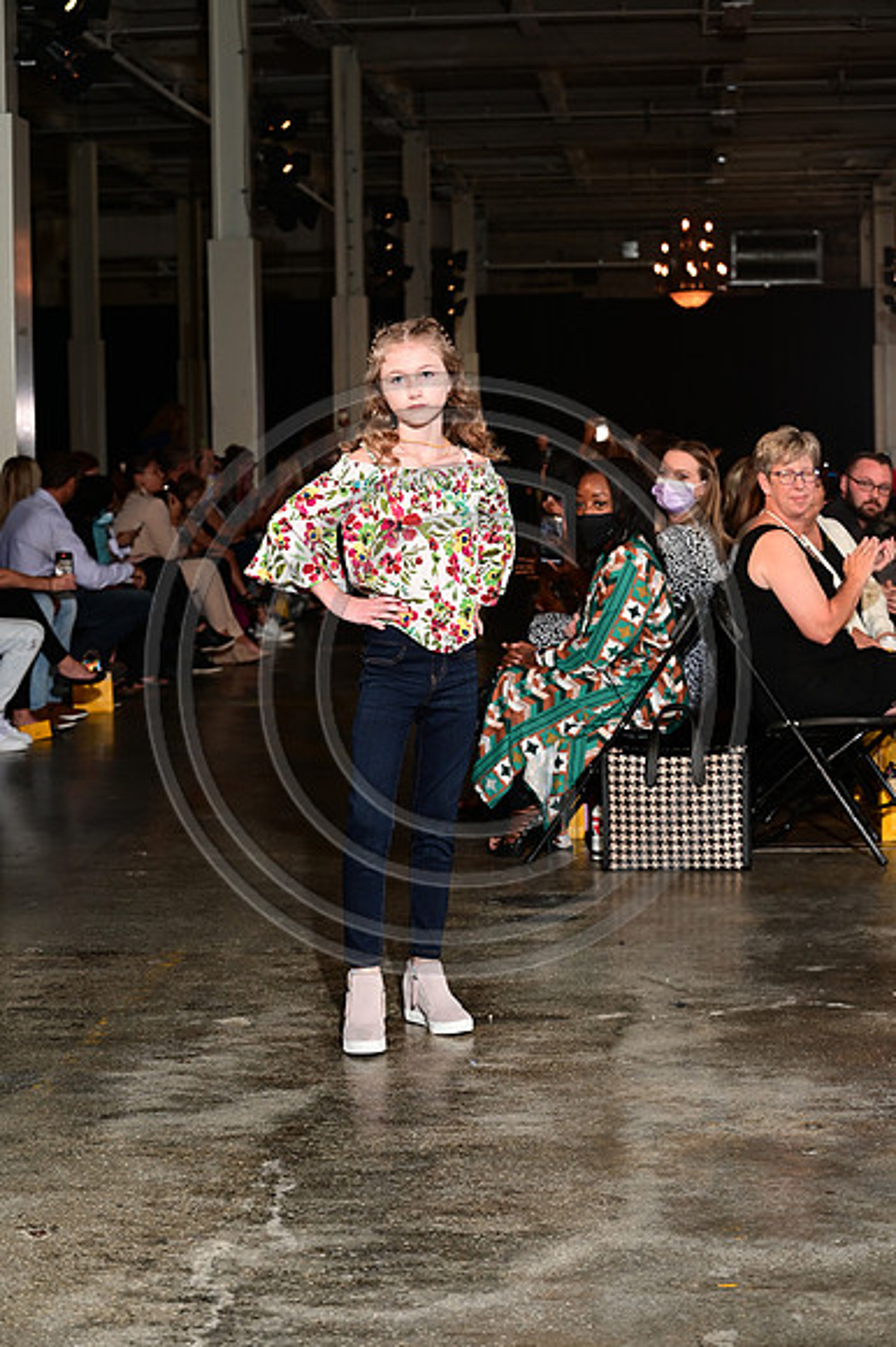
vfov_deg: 28.9
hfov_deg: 19.4
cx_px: 448
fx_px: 2616
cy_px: 674
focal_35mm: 70
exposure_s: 1/125
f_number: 6.3
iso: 1000
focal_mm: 70
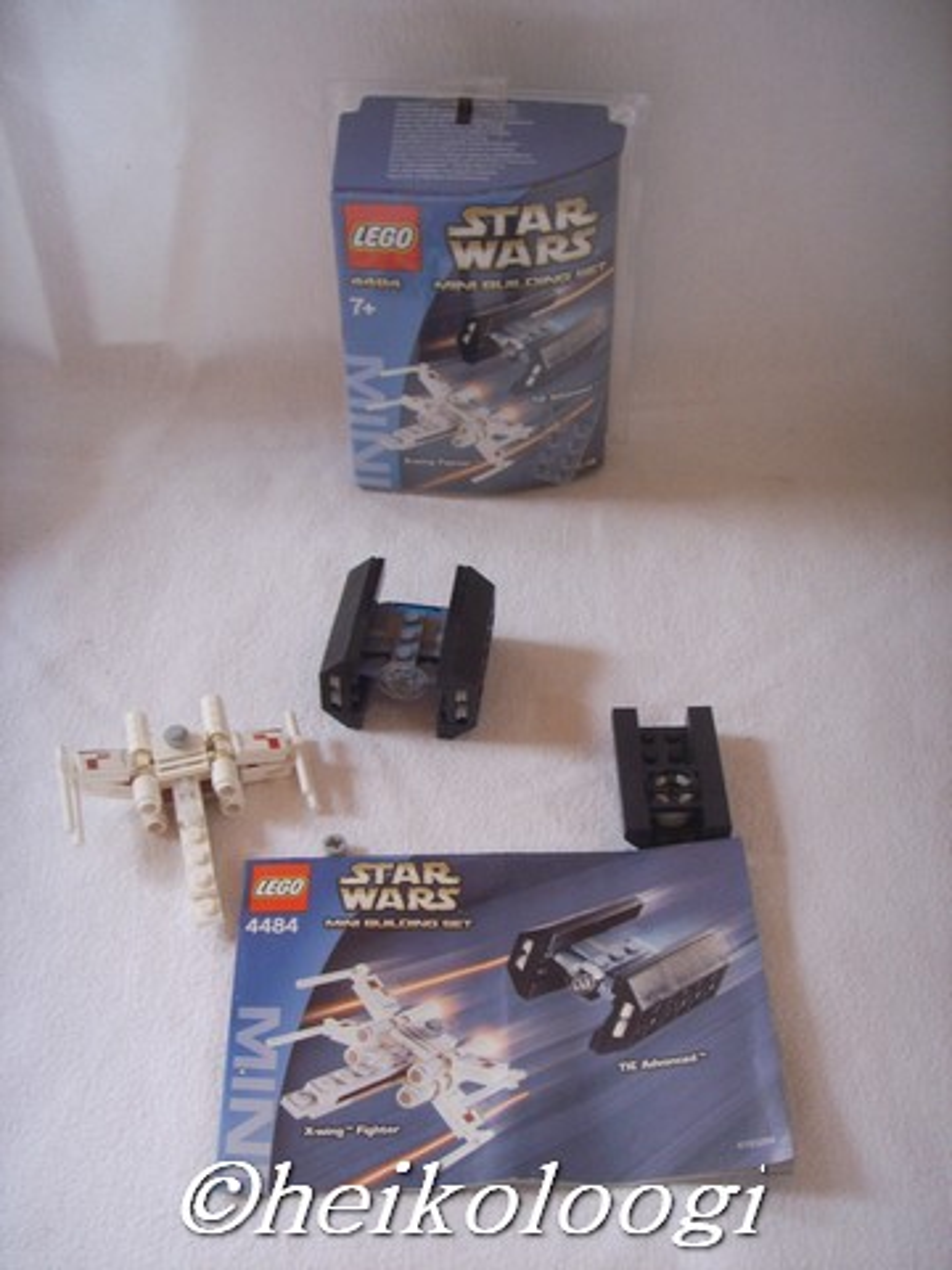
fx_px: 1430
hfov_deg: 36.8
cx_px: 476
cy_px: 635
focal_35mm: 39
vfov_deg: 47.9
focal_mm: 6.6
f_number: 3.5
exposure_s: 1/45
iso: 132
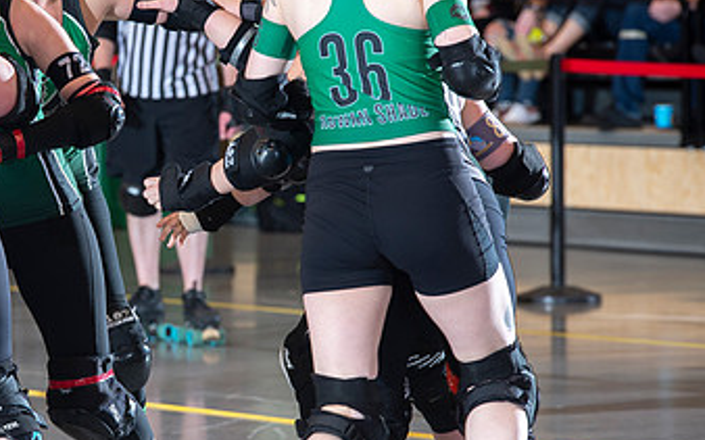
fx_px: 6723
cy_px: 255
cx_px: 111
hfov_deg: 6.0
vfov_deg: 3.7
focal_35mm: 350
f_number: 5.6
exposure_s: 1/160
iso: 640
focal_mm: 200
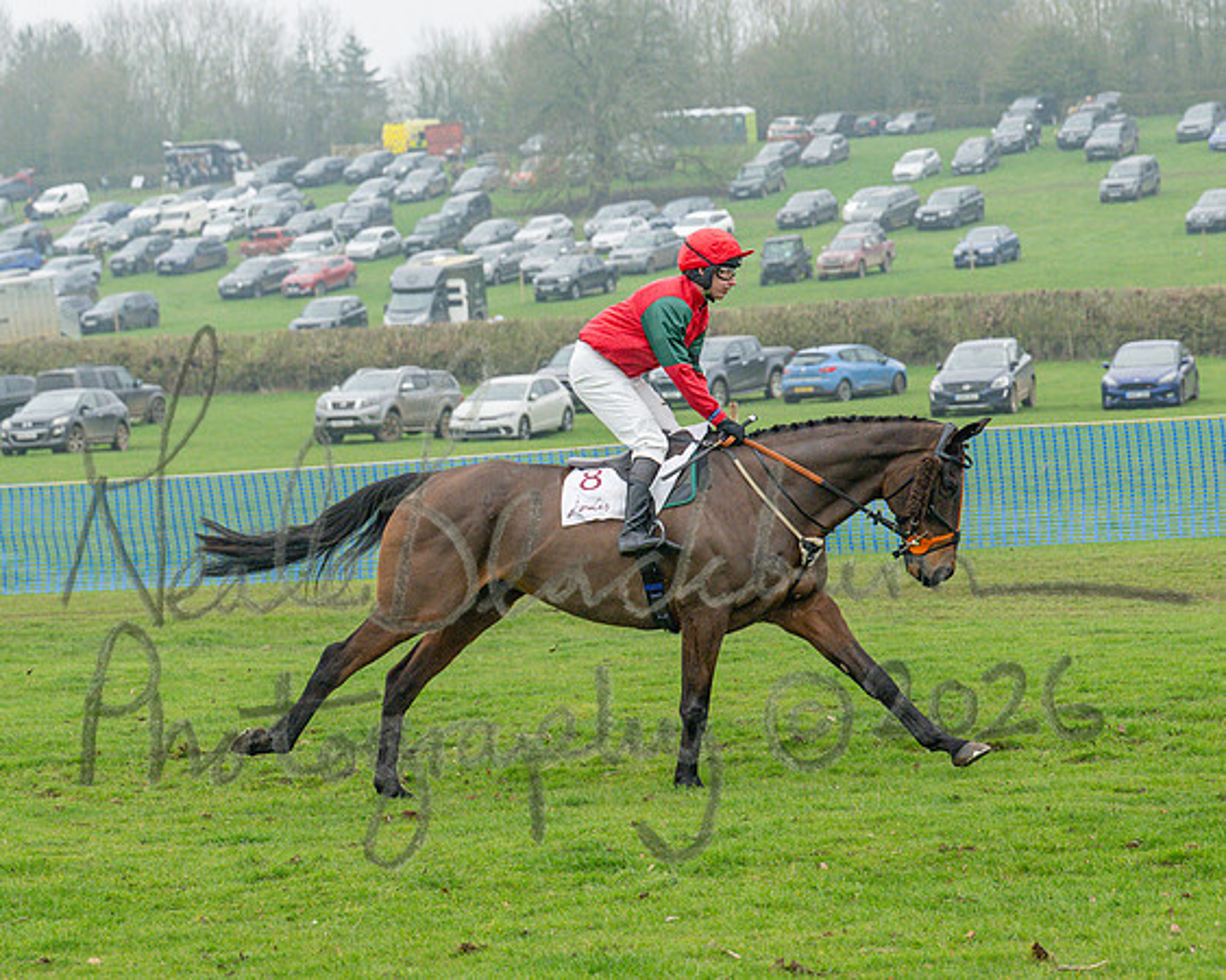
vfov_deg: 13.0
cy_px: 490
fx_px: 4291
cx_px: 645
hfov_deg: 16.3
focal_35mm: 118
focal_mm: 70
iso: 1000
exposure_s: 1/1600
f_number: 4
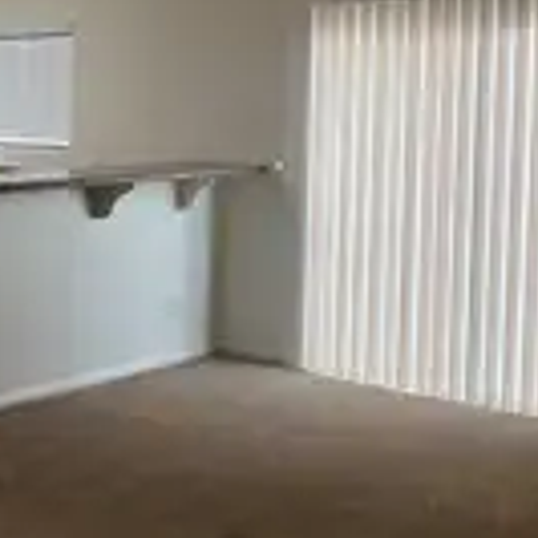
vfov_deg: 26.5
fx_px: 1125
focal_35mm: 64
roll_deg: -0.6
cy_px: 133
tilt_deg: -1.4
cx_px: -255
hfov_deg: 22.4
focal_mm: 6.86
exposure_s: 1/120
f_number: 1.78
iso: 200
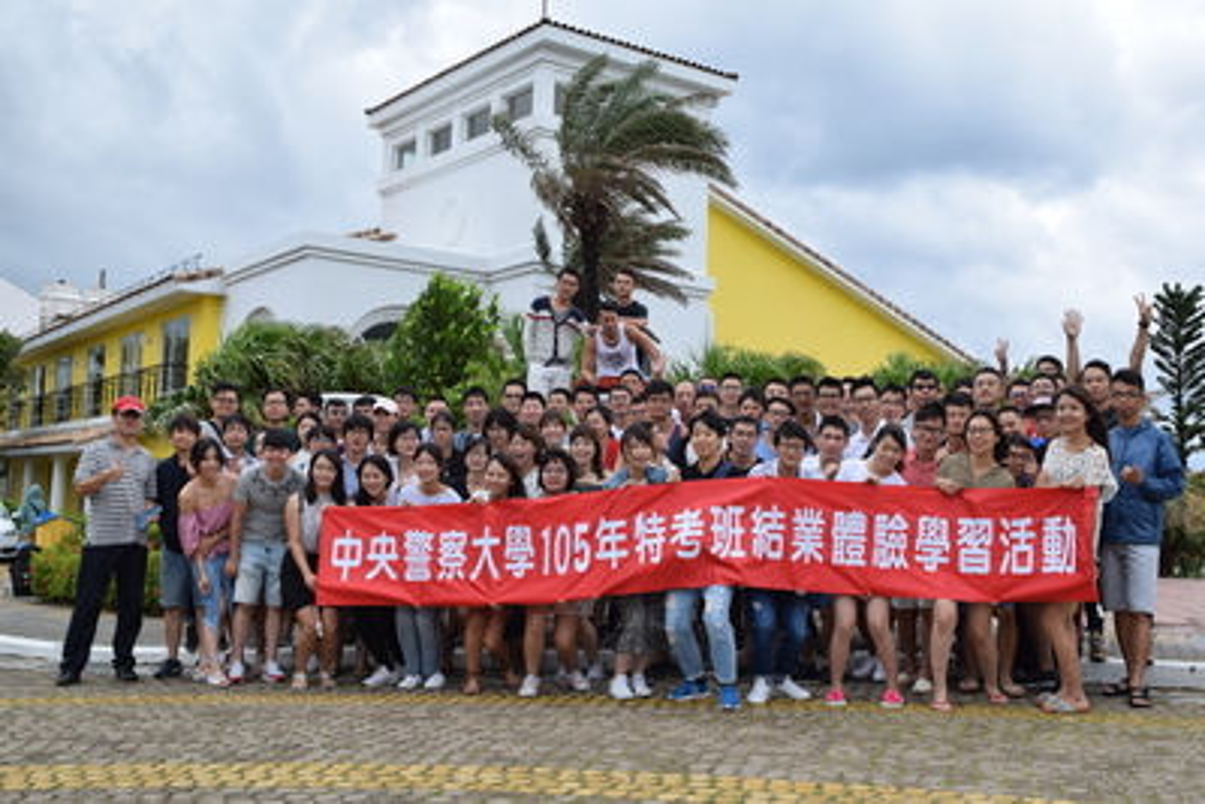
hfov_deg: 53.1
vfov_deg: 36.9
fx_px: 1205
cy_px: 402
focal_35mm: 36
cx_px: 602
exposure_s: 1/200
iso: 140
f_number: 7.1
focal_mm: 24
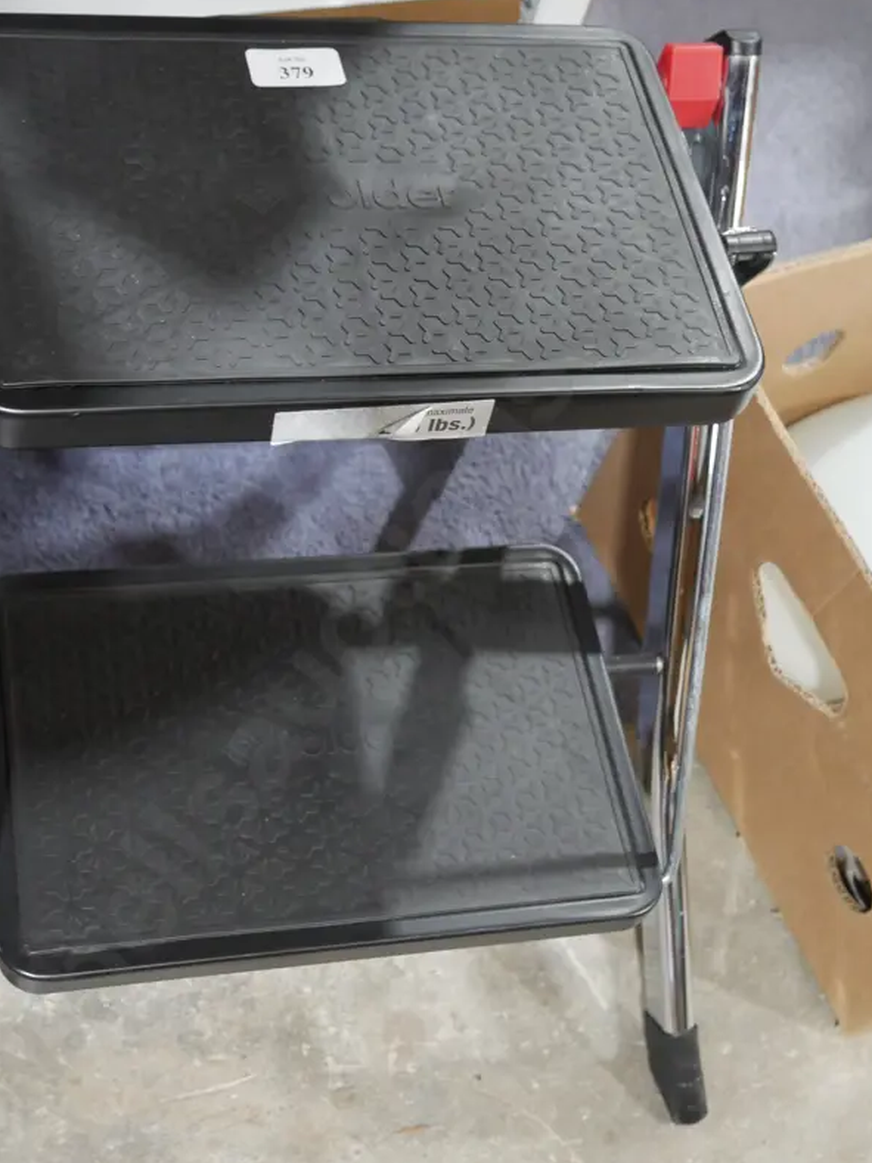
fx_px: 1747
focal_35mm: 52
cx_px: 316
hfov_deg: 27.9
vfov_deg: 36.7
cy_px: 680
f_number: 4.4
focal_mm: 20
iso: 1600
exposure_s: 1/60
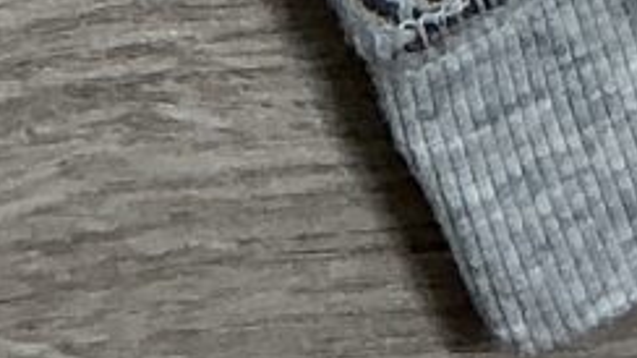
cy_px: -2010
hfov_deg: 6.5
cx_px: 94
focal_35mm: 331
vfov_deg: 3.2
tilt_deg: -83.5
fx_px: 5588
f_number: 1.8
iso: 50
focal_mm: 3
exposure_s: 1/50
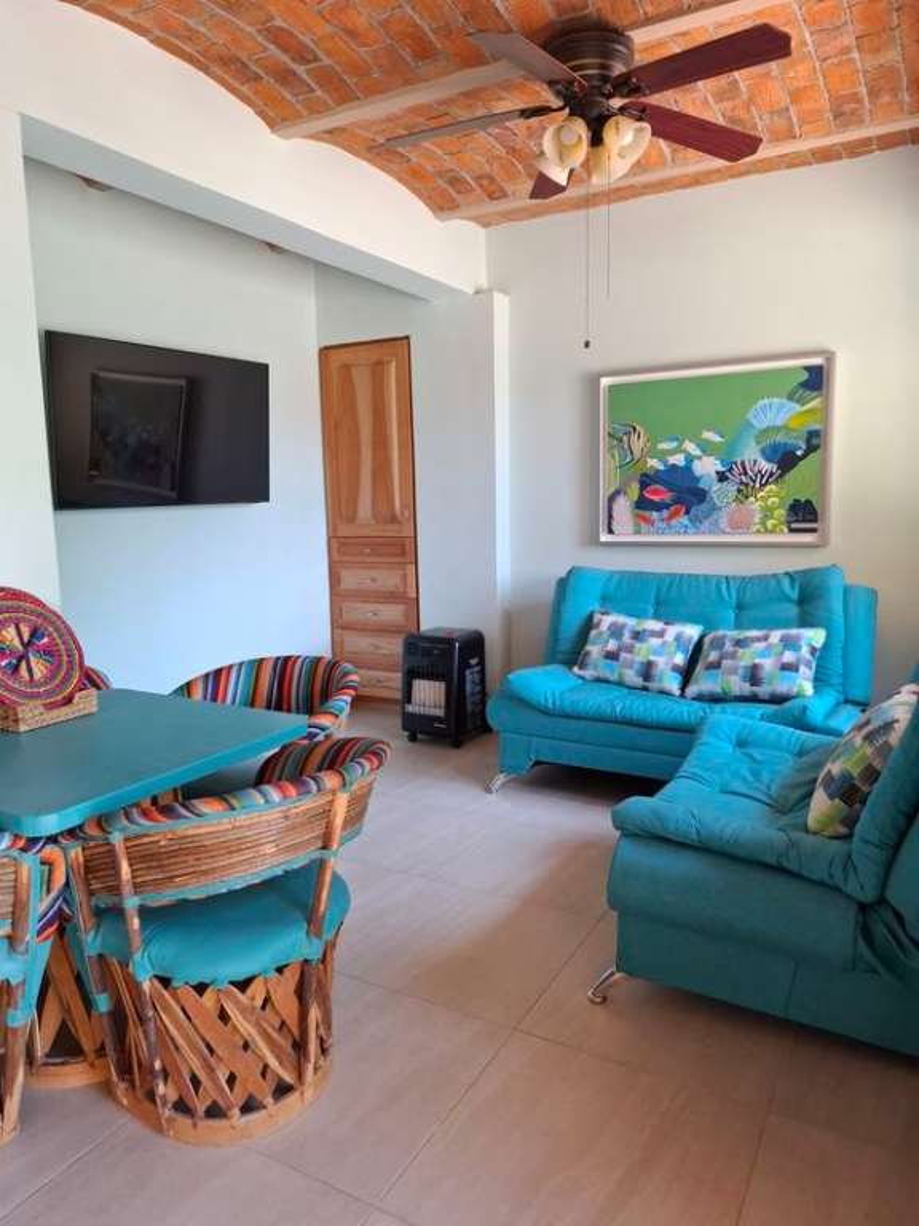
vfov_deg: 73.9
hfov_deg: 58.9
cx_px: 460
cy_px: 613
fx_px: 814
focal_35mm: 23
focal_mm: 5.54
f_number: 1.8
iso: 160
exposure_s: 1/120
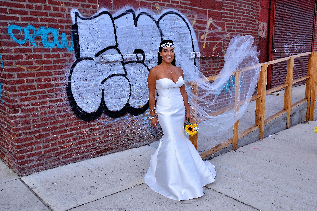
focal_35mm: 26
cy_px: 106
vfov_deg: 49.6
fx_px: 229
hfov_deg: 69.4
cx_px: 158
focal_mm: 26
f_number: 9
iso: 160
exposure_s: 1/200
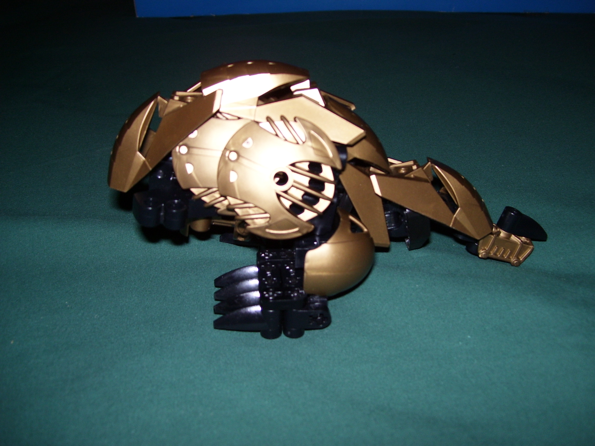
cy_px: 223
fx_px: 619
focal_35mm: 36
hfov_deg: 51.4
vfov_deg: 39.7
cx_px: 298
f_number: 2.7
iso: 80
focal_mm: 6
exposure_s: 1/60
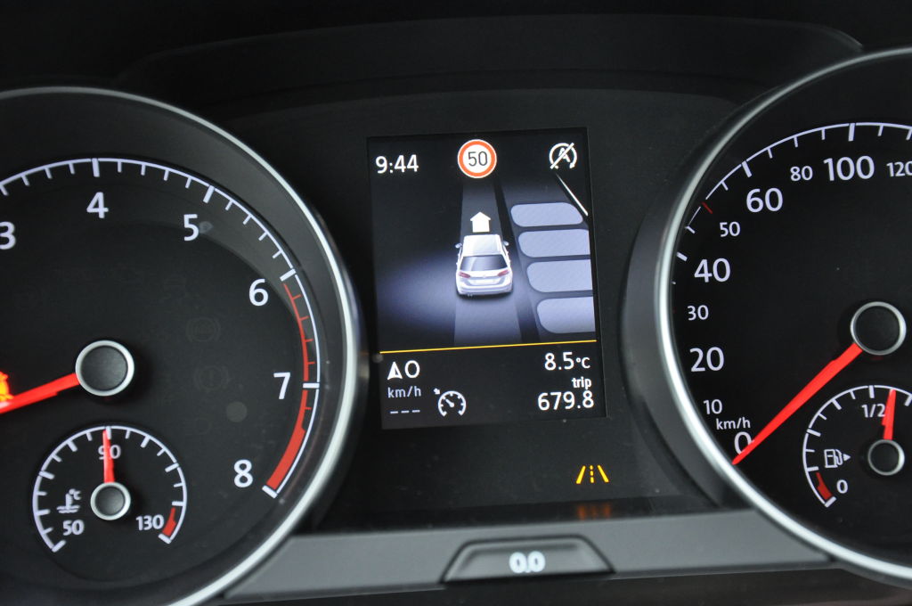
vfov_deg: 15.7
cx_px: 456
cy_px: 303
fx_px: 2201
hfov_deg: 23.4
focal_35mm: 87
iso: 1600
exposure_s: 1/30
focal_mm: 58
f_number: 5
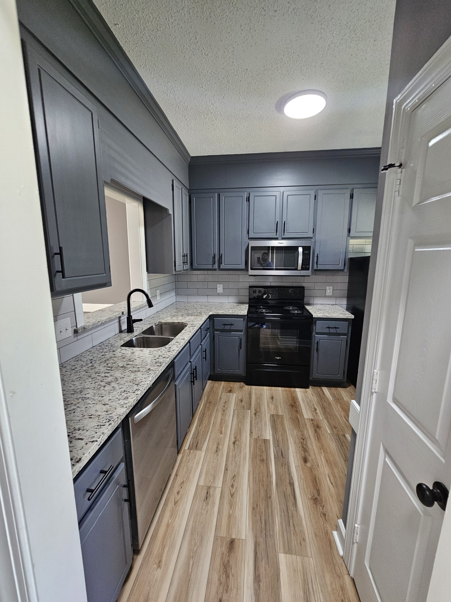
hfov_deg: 89.9
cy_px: 301
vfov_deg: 106.2
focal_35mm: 13
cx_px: 226
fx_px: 226
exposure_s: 1/40
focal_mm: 2.2
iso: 320
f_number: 2.2
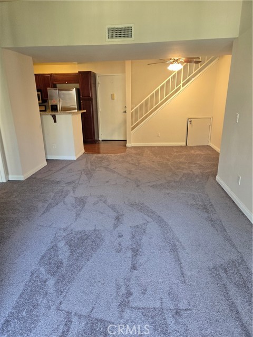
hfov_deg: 58.9
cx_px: 126
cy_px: 168
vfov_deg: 73.9
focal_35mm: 23
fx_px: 224
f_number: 1.8
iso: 250
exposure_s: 1/120
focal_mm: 5.4
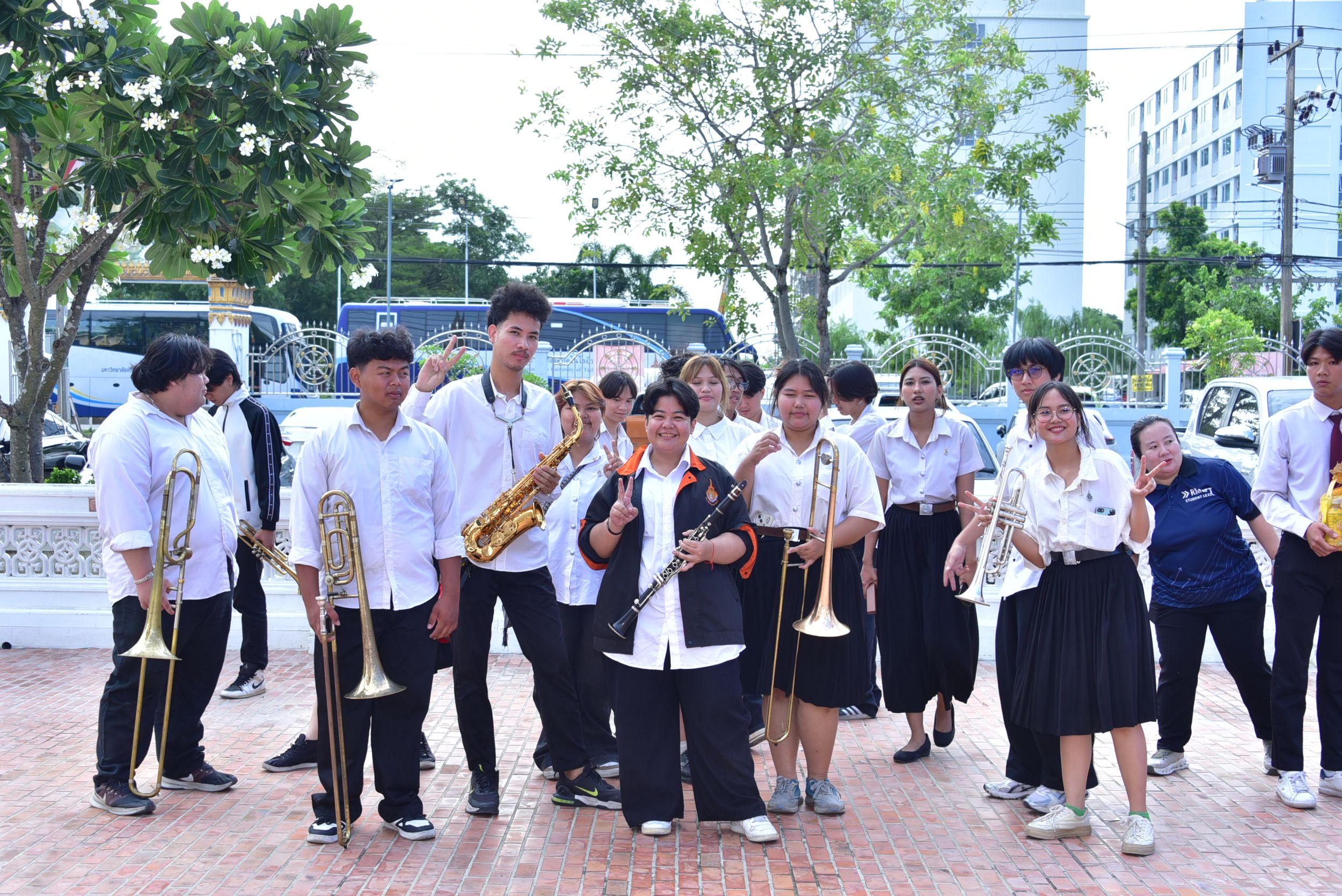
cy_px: 448
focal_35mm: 48
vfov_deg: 28.1
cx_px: 671
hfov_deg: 41.1
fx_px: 1790
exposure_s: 1/200
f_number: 6.3
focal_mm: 48
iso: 200
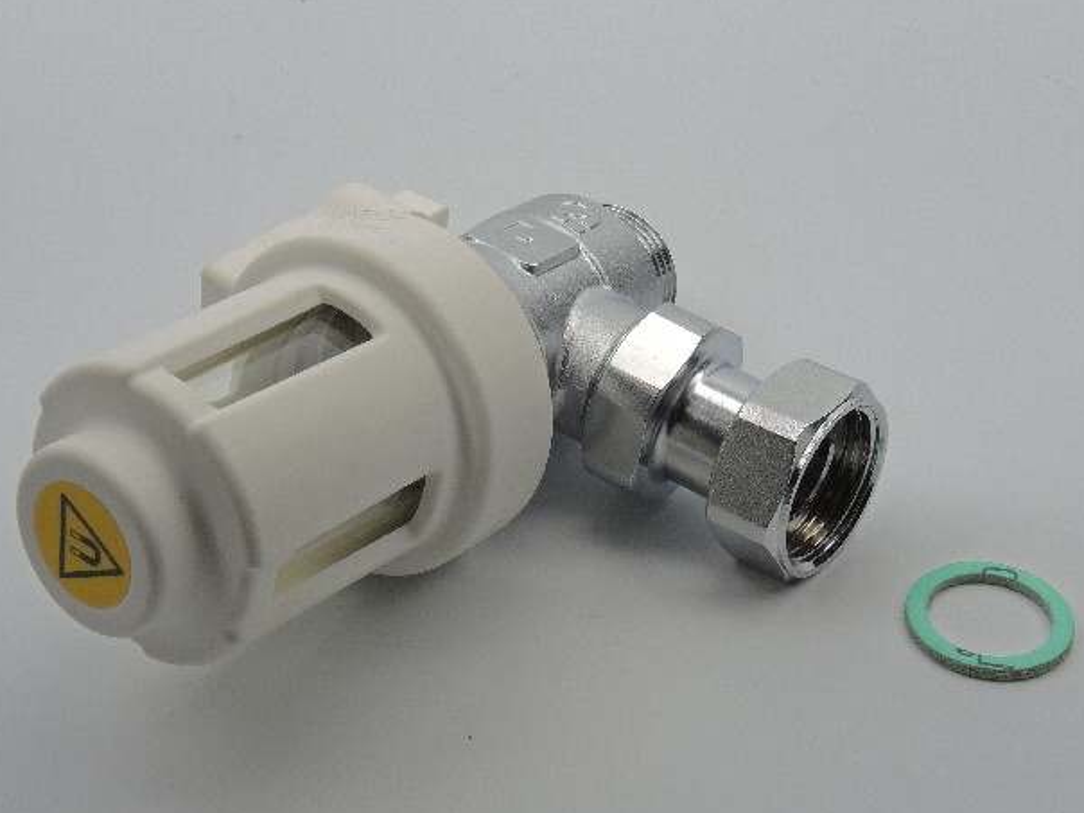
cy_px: 406
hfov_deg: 36.2
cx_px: 519
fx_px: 1660
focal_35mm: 53
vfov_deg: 27.5
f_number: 8
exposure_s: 1/125
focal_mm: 11
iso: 100
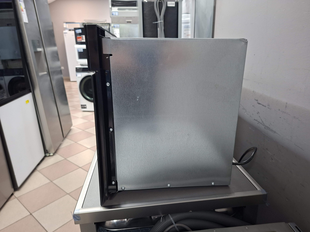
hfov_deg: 73.9
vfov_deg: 58.9
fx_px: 206
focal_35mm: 23
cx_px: 155
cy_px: 116
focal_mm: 5.54
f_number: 1.8
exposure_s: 1/33
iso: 320
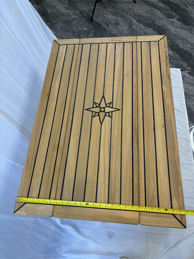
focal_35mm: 26
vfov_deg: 67.3
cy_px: 130
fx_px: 194
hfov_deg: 53.1
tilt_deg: -63.4
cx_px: 97
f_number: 1.6
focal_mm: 5.96
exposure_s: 1/100
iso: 80
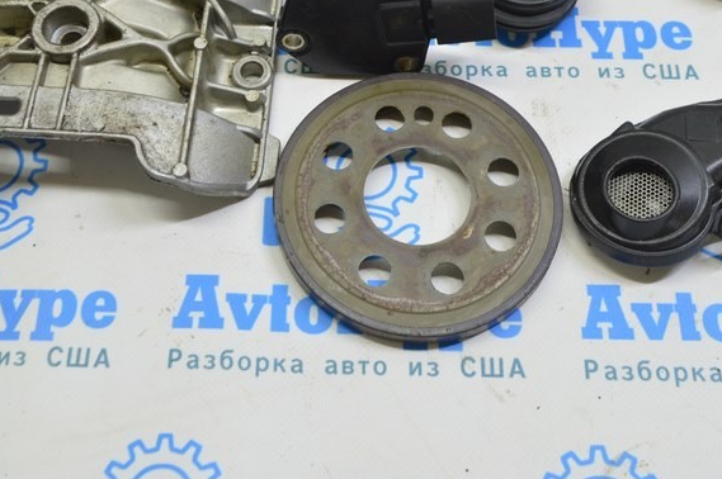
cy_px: 50
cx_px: 299
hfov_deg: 36.8
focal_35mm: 54
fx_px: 1082
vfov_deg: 24.3
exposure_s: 1/20
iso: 400
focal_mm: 20
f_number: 5.6
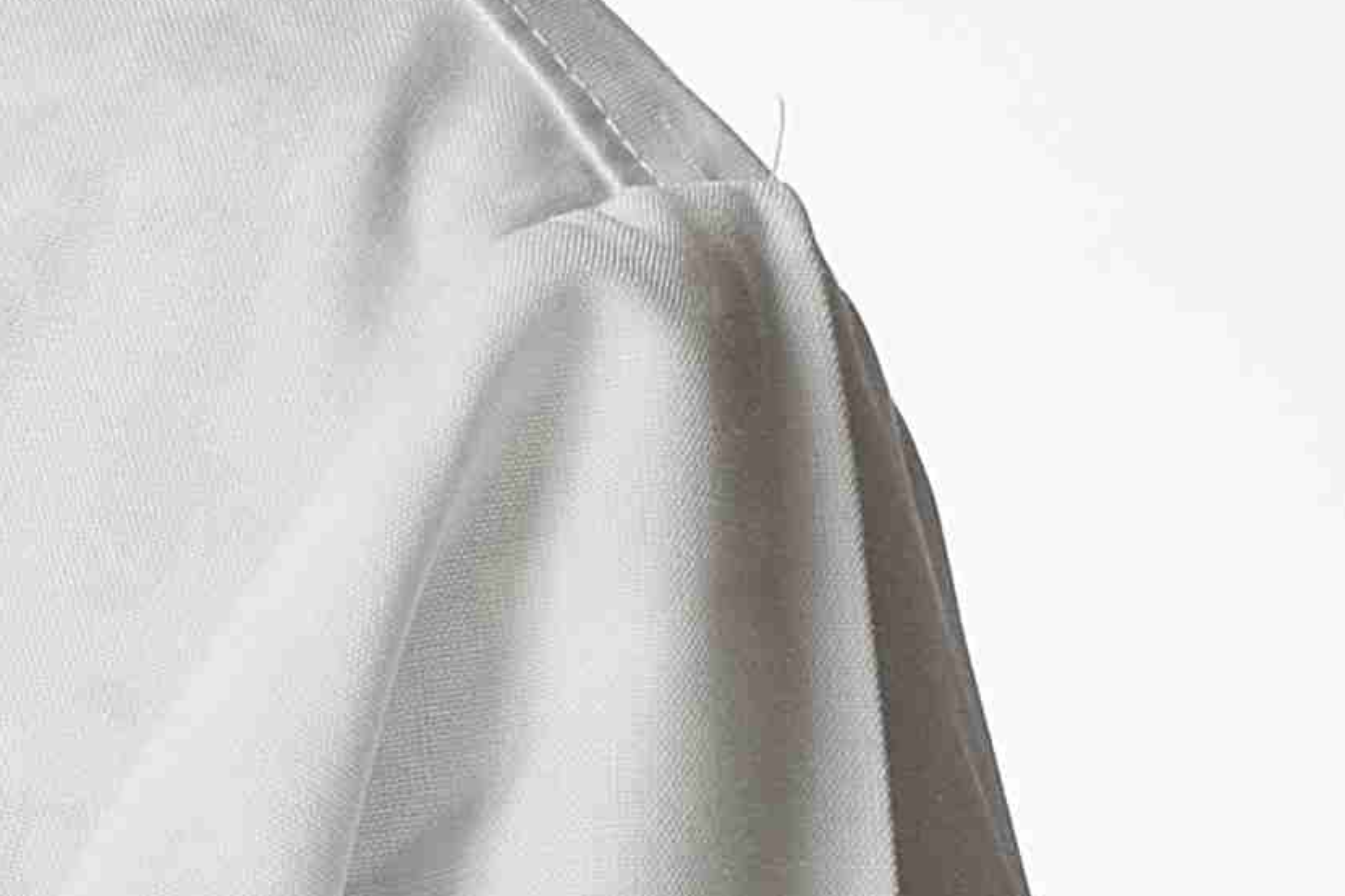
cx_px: -1479
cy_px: 649
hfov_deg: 2.4
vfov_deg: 1.6
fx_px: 31456
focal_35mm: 842
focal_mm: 95
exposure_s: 1/100
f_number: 11
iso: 125
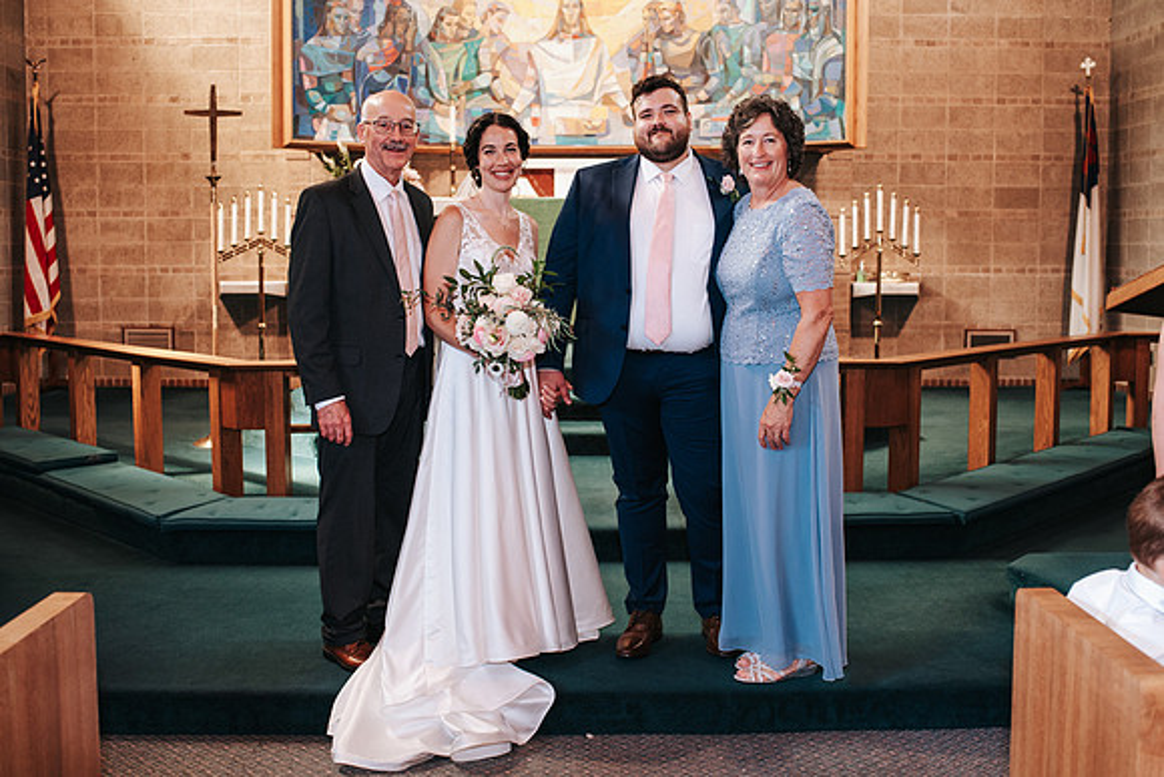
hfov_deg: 50.0
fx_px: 1249
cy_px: 353
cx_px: 596
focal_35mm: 39
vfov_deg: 34.5
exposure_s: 1/125
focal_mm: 35
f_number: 3.2
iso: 900
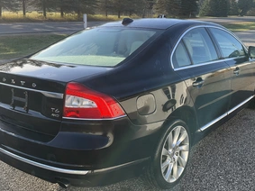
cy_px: 81
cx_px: 142
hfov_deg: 45.7
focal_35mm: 41
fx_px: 302
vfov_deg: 35.0
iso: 25
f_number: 1.8
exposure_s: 1/504
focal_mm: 3
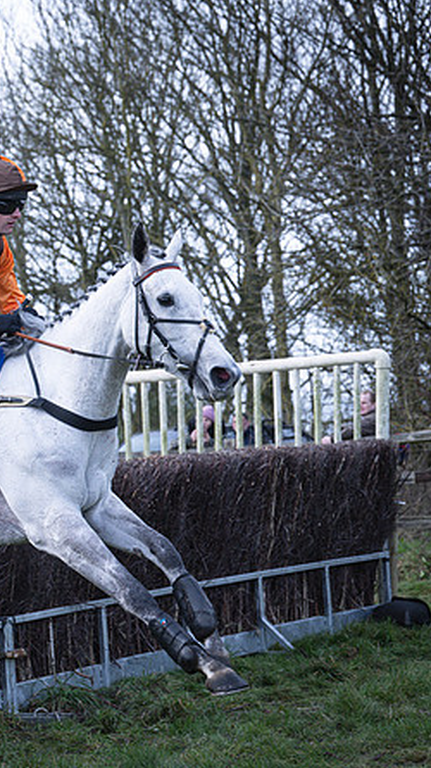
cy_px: 383
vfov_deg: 19.0
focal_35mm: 113
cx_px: -45
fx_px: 2298
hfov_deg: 10.6
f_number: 4
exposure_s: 1/1250
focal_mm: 71
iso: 800
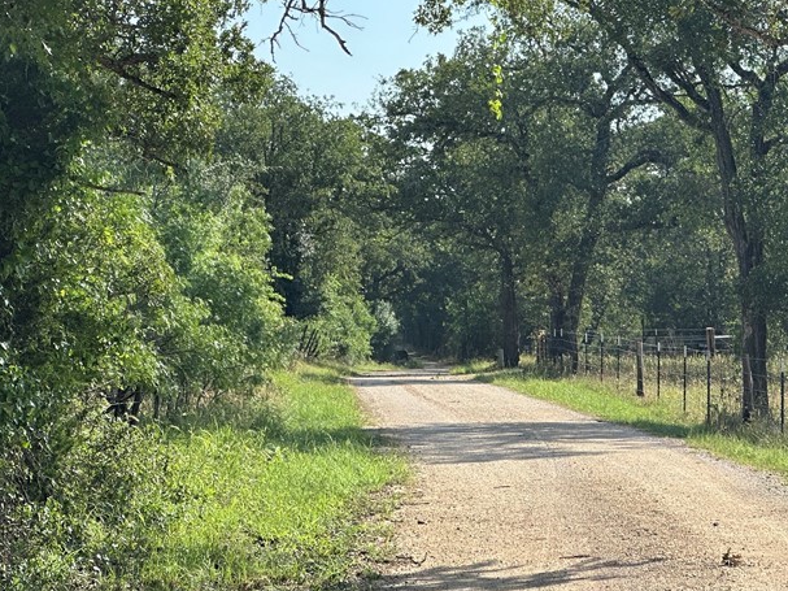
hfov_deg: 15.2
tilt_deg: +1.1
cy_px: 221
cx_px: 456
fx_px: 2959
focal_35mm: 130
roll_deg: +0.2
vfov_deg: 11.4
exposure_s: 1/492
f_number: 2.8
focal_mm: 9
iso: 32
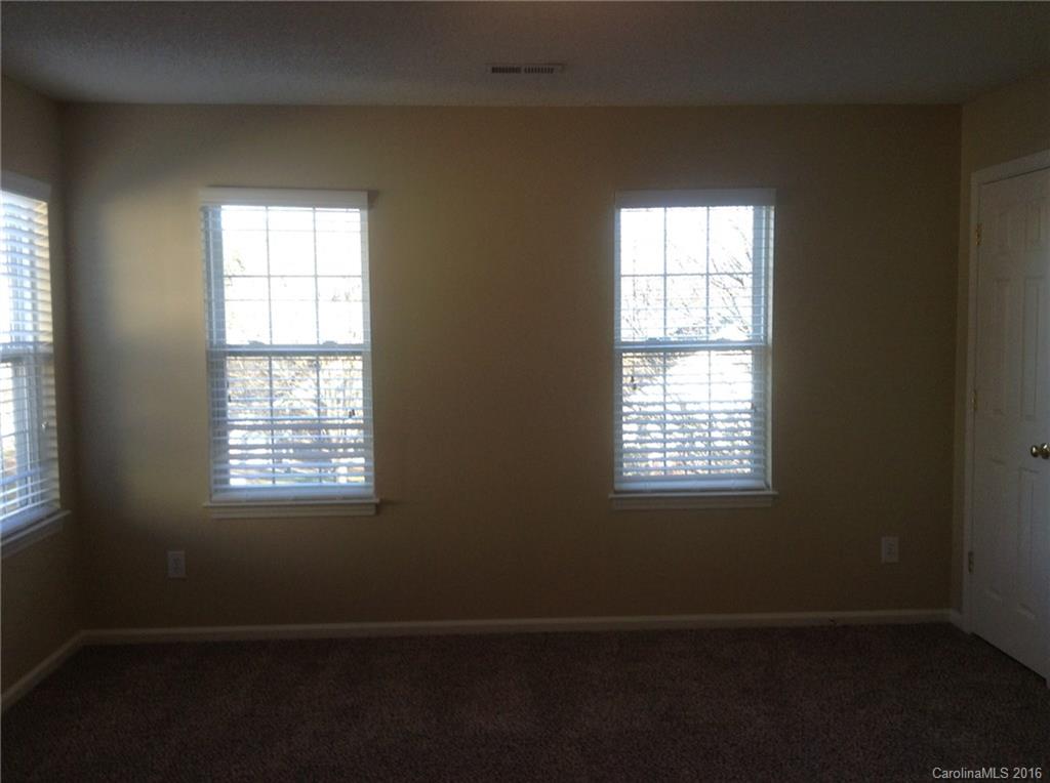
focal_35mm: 33
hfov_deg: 55.4
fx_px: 999
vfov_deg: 42.8
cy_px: 392
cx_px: 525
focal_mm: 3.3
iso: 32
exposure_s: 1/40
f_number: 2.4
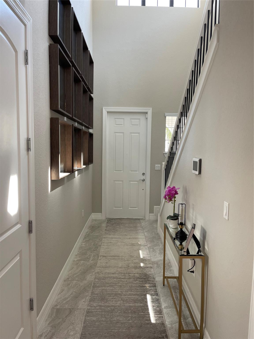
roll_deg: -0.5
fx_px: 254
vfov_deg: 67.3
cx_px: 127
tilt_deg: -5.0
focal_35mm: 26
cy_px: 170
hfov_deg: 53.1
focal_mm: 5.1
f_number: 1.6
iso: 125
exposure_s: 1/120
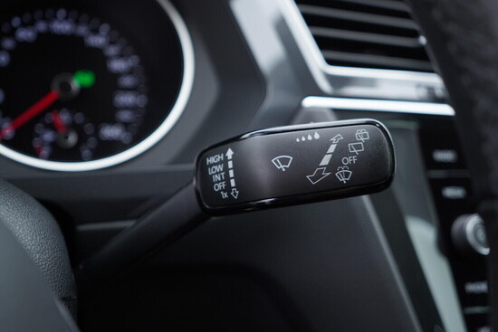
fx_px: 498
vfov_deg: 36.9
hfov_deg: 53.1
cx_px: 249
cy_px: 166
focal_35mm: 36
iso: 200
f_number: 2.8
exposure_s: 1/40
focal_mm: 24
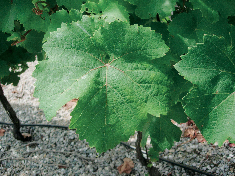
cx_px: 118
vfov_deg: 37.7
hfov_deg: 49.0
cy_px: 88
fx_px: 258
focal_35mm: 38
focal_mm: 7.8
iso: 64
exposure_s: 1/912
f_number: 2.8
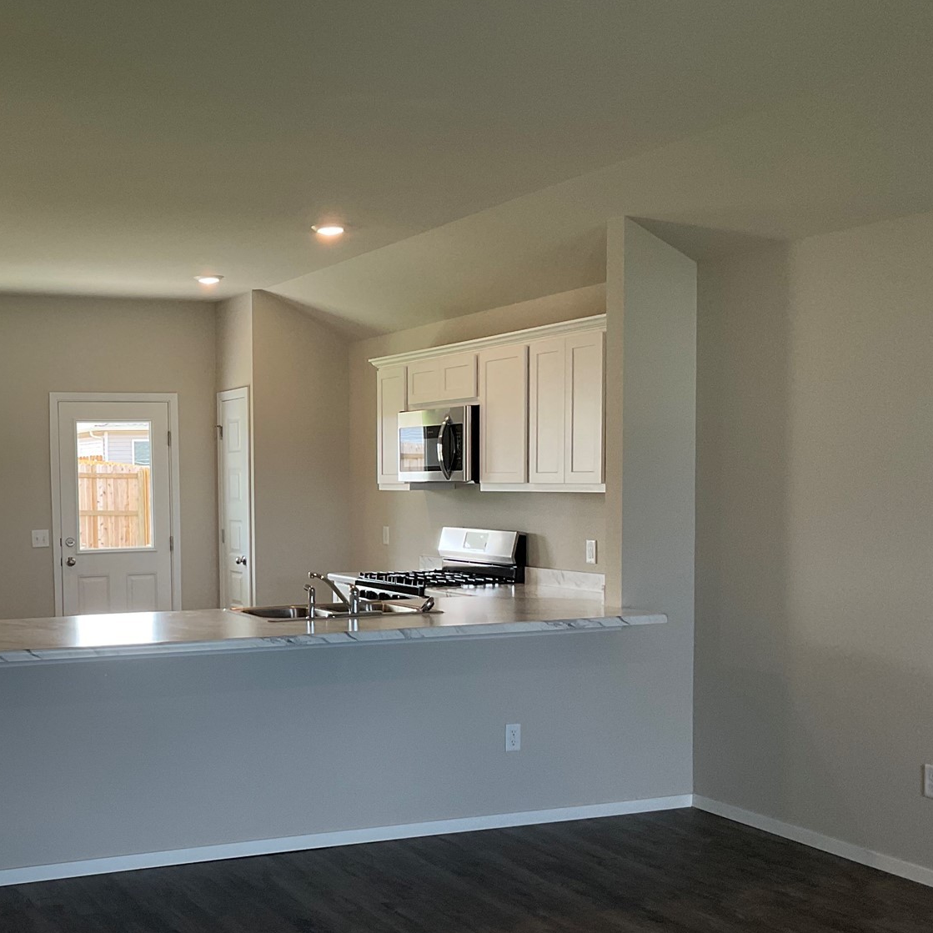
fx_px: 1342
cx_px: 196
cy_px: 556
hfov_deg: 37.1
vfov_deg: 38.2
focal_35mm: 44
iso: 40
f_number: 1.8
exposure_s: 1/120
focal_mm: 3
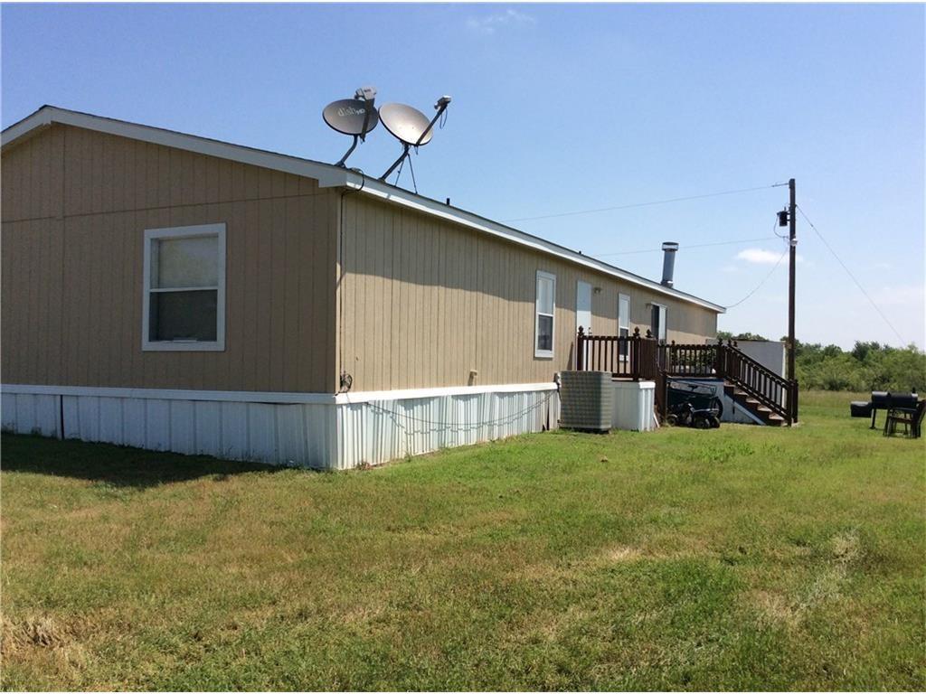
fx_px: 856
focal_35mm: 32
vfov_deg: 44.2
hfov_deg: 56.8
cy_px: 347
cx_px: 463
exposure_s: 1/2045
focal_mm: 3.3
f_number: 2.4
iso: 32
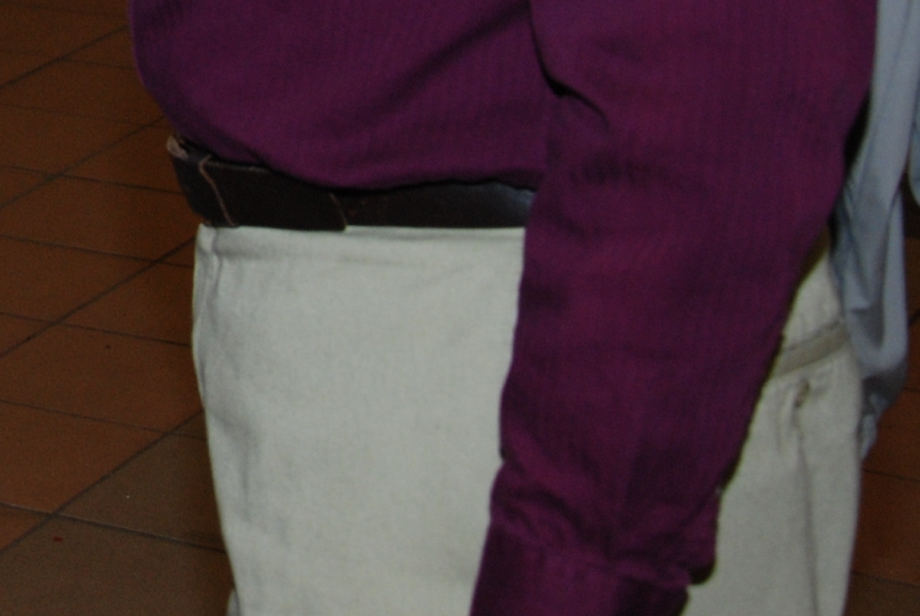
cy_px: -356
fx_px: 3608
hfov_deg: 13.7
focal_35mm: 141
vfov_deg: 9.4
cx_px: -463
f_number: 5.6
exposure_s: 1/60
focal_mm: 28
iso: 400
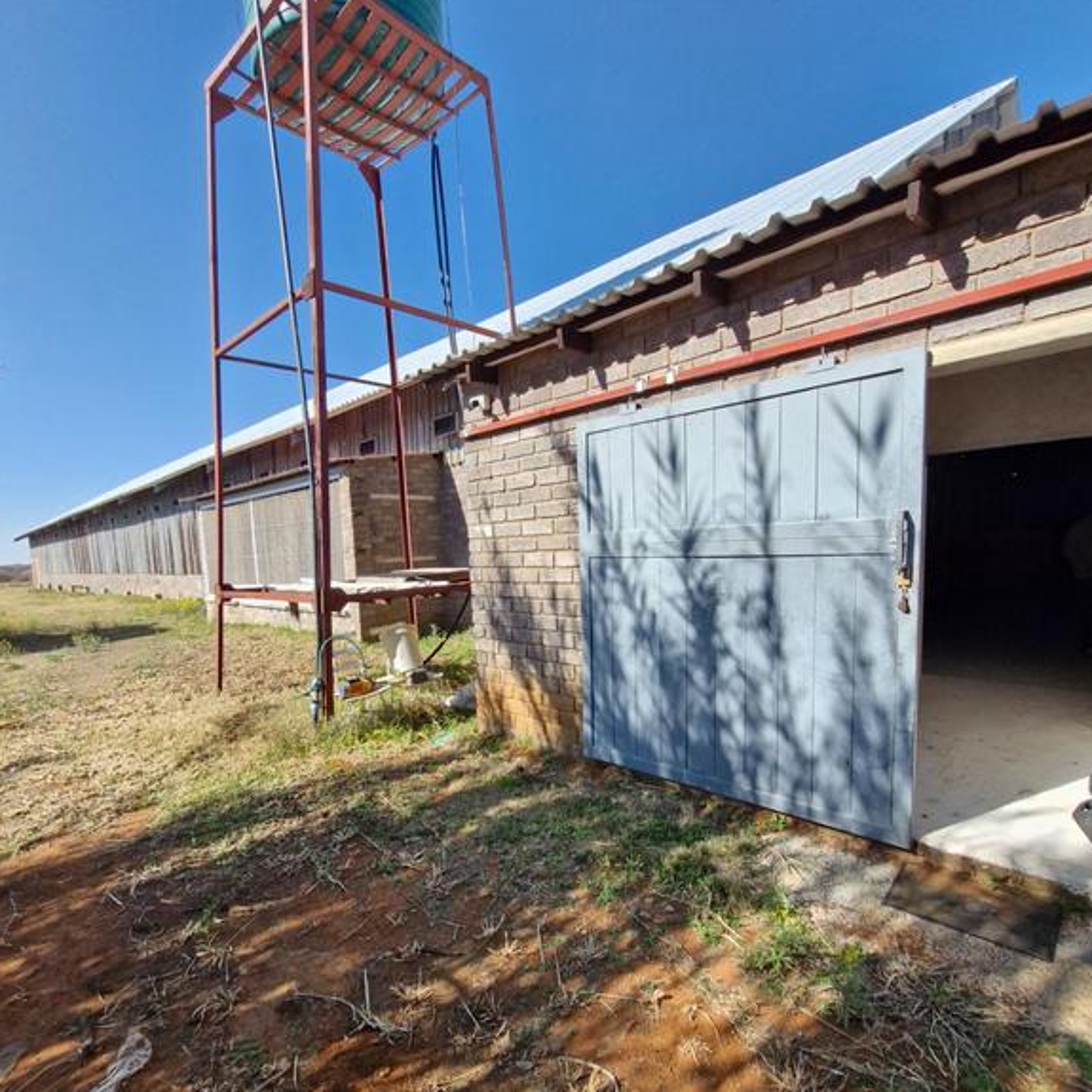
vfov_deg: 87.3
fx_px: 571
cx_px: 536
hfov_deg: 87.4
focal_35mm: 16
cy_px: 579
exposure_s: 1/996
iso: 50
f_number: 2.2
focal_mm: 1.74
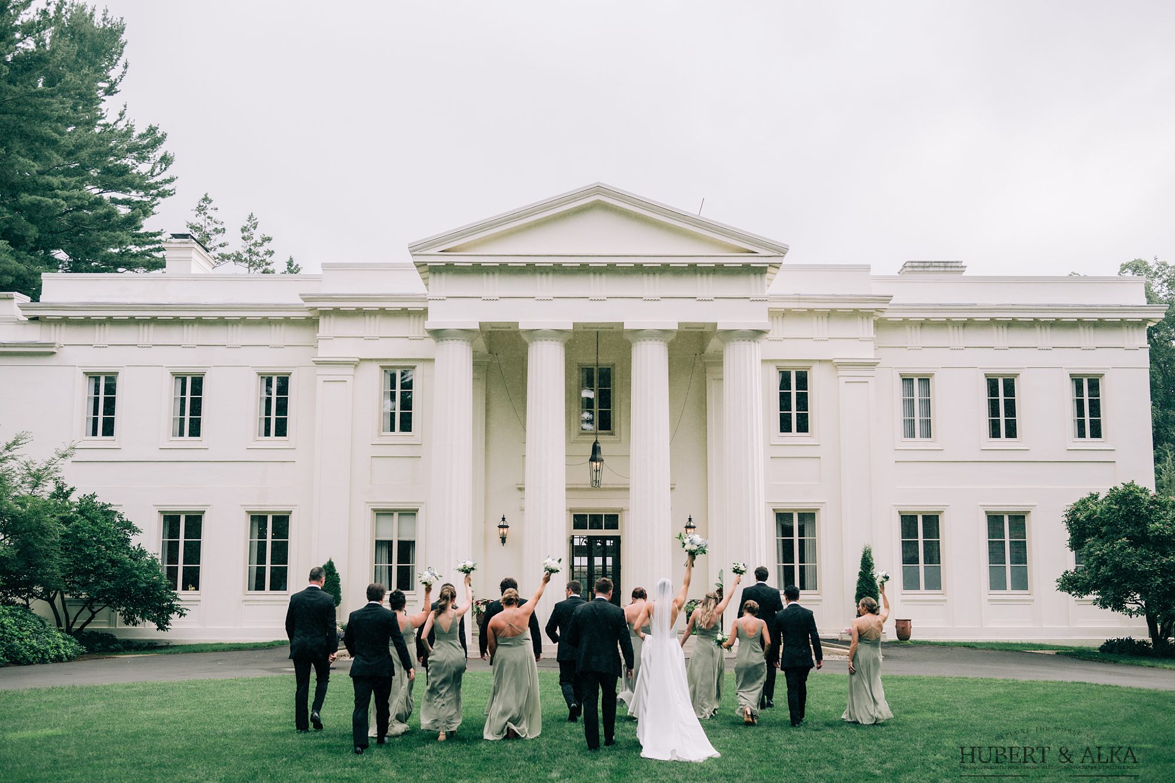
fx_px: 1305
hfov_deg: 48.5
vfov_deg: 33.4
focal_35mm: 40
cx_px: 588
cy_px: 392
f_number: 3.5
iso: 400
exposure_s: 1/1600
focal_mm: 40
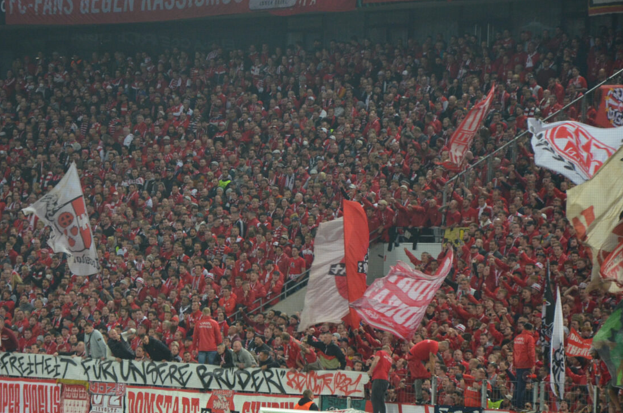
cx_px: 201
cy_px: 276
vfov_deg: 6.0
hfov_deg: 9.0
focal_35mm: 229
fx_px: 3950
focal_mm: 105
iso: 1100
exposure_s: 1/125
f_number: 5.6
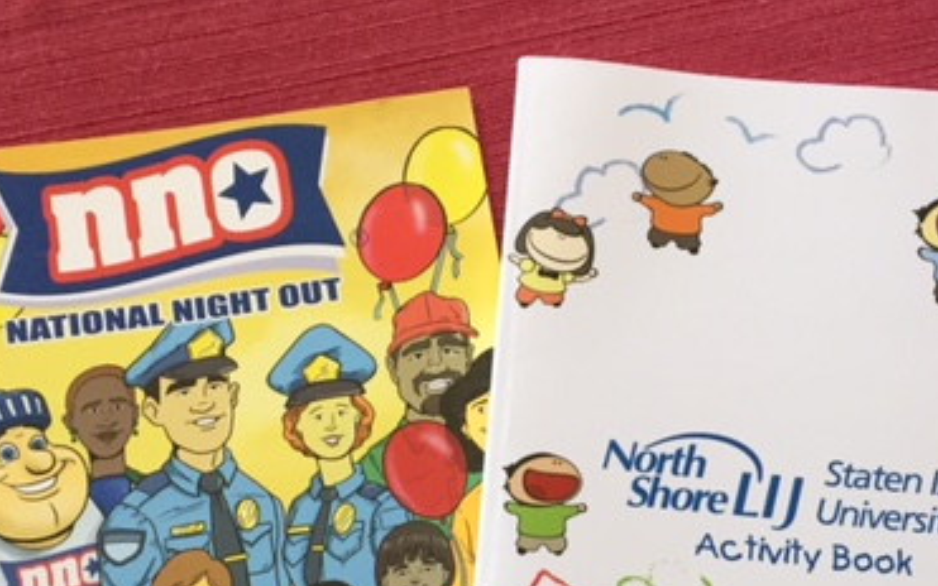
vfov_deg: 23.7
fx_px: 1355
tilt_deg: -75.1
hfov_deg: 38.2
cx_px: 511
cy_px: 541
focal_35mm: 53
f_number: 2.2
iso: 40
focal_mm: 4.15
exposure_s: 1/30
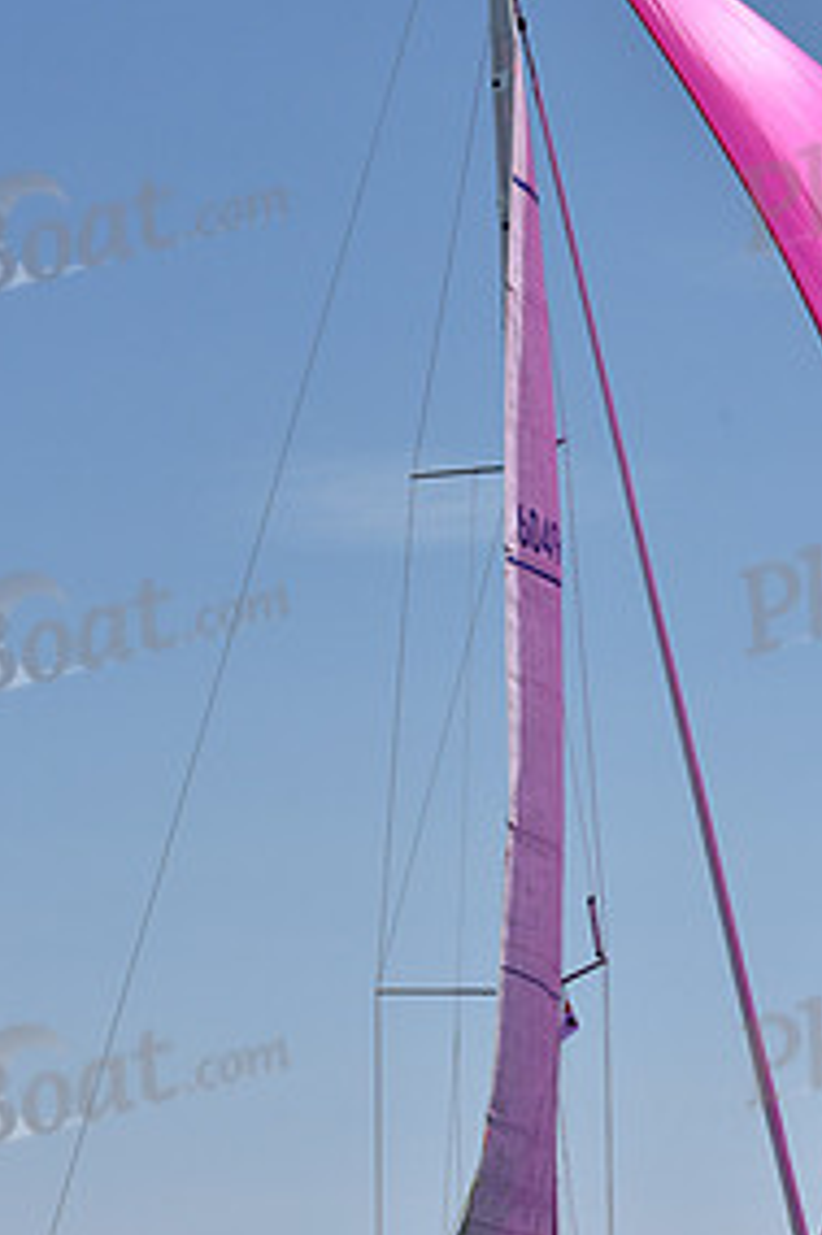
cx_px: 515
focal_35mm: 143
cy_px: 831
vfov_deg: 14.3
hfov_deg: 9.6
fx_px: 4903
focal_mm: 70
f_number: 11
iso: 400
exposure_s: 1/1250
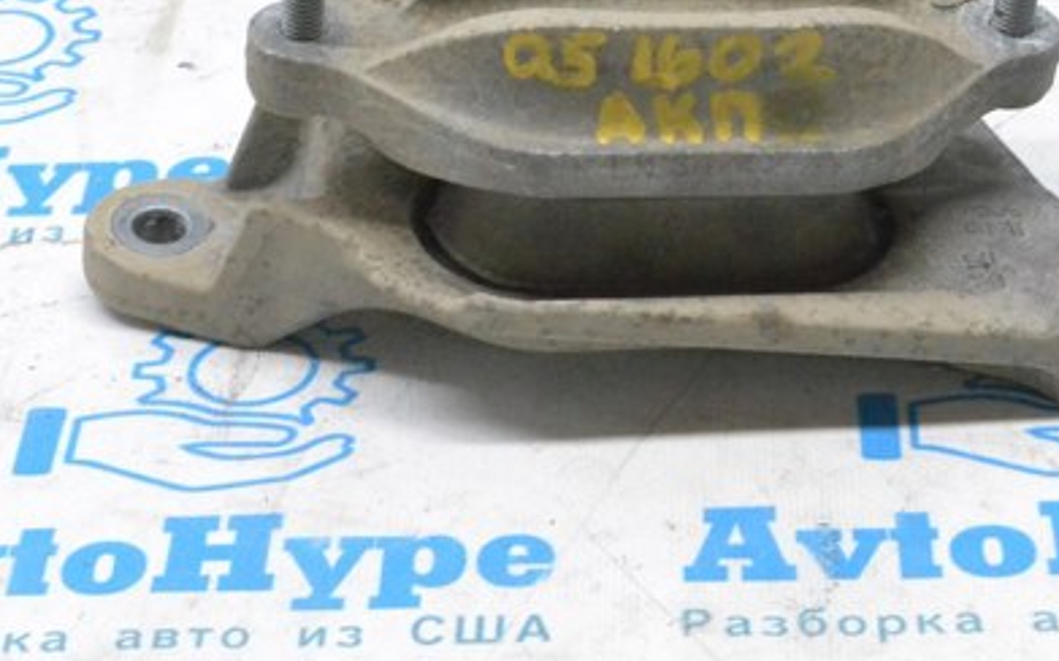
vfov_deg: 11.3
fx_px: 3318
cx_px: 580
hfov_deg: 18.1
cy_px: 135
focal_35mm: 115
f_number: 13
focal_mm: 46
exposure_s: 1/100
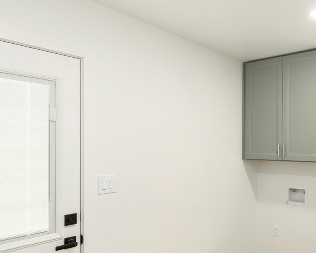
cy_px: 148
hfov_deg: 54.0
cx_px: 245
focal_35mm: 31
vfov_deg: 46.9
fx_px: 290
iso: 100
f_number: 8
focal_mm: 12
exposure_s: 1/1.25
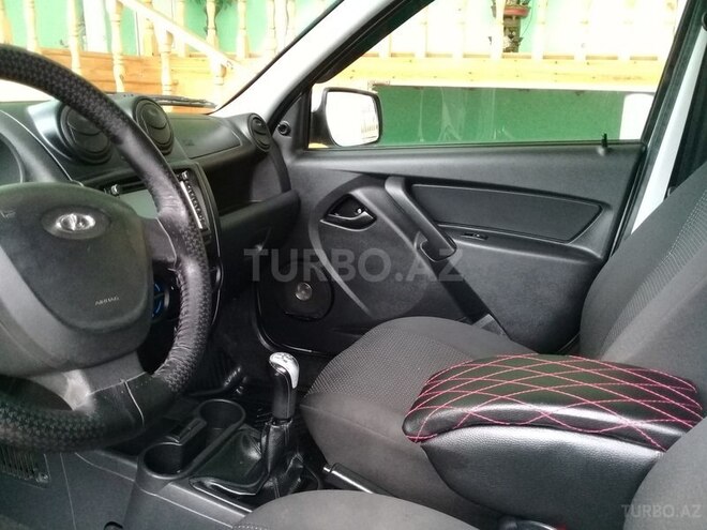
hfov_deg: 58.4
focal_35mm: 31
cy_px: 265
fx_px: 633
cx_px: 354
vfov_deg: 45.4
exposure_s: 1/40
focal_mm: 3.3
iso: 200
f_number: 2.2
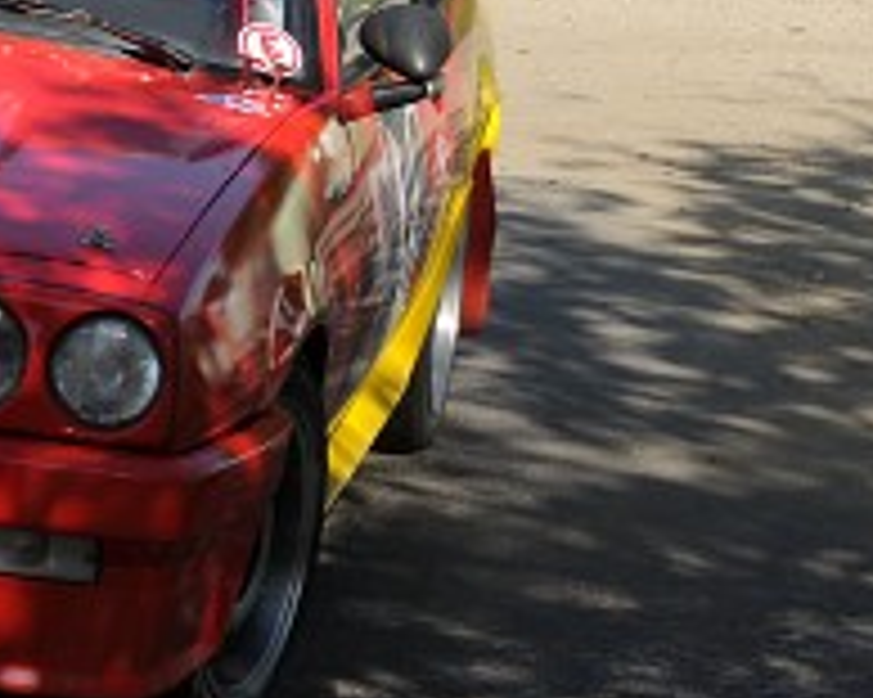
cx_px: -256
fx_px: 6599
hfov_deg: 7.5
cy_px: 88
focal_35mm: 256
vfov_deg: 6.0
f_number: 10
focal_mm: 55
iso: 200
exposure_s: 1/320
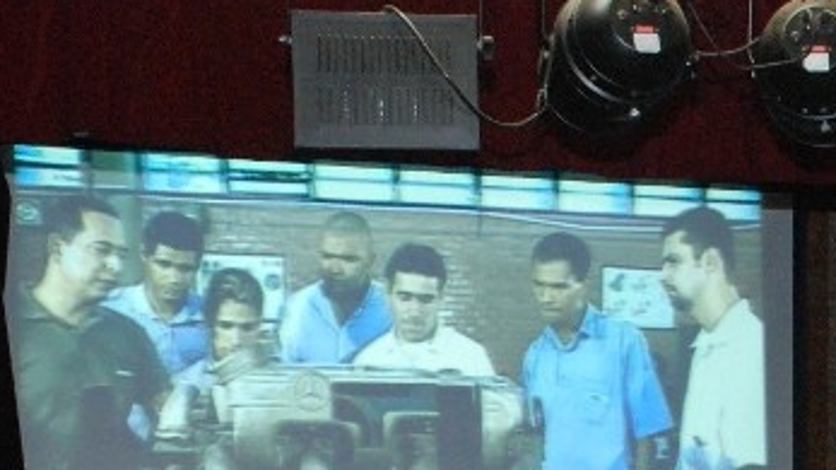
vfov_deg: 8.0
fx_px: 3316
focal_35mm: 150
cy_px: 674
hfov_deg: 13.8
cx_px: 1097
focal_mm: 31
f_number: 5.6
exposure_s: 1/25
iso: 1250
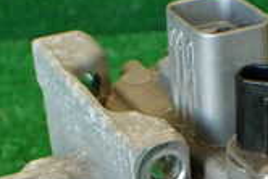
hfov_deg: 17.0
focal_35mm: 120
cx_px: 187
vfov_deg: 10.9
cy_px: 290
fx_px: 894
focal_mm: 5.79
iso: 200
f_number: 2.4
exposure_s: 1/60
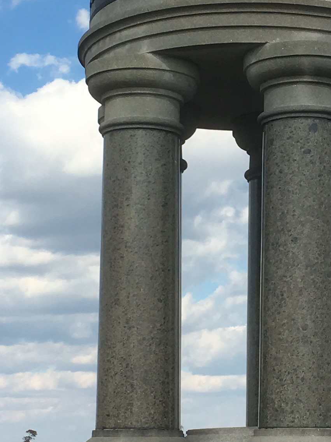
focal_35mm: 103
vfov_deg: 19.1
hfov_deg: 14.3
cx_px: 252
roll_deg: -0.5
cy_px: 186
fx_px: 1313
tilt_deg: +11.3
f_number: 2.2
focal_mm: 4.15
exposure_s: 1/1282
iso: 25
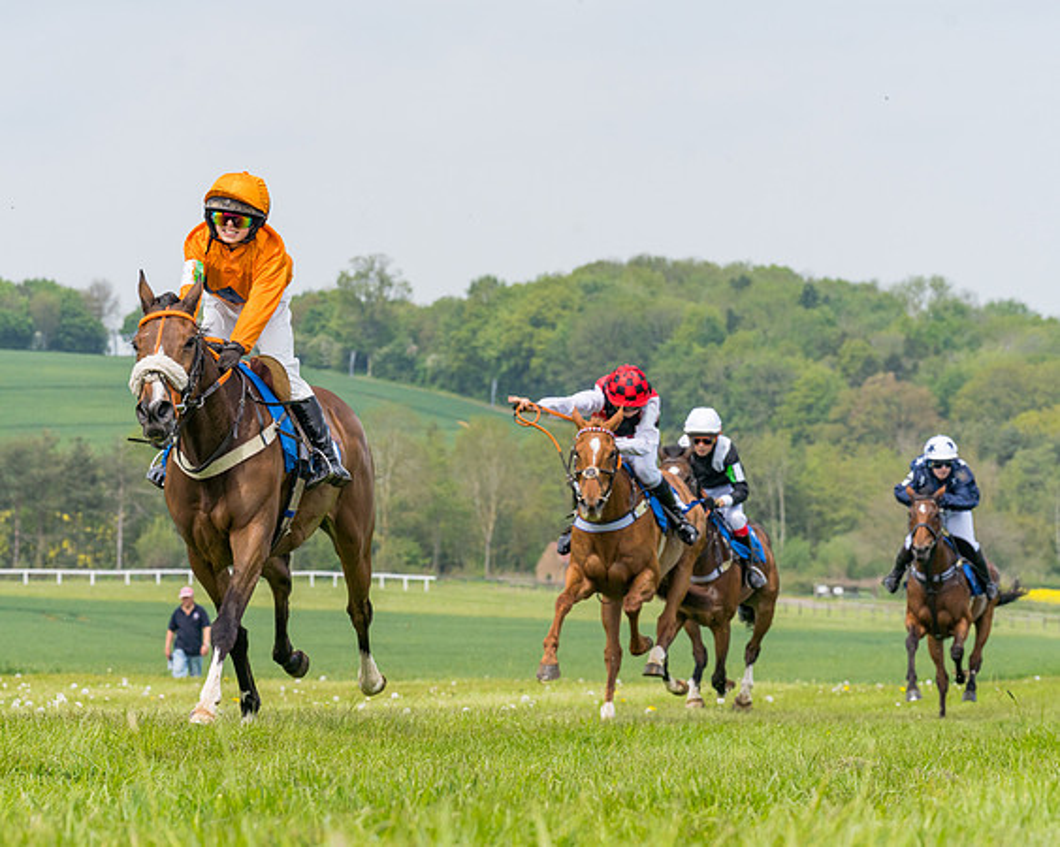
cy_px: 350
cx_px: 403
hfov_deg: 10.8
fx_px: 5597
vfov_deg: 8.7
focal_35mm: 178
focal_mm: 135
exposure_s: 1/2000
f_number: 9
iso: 400
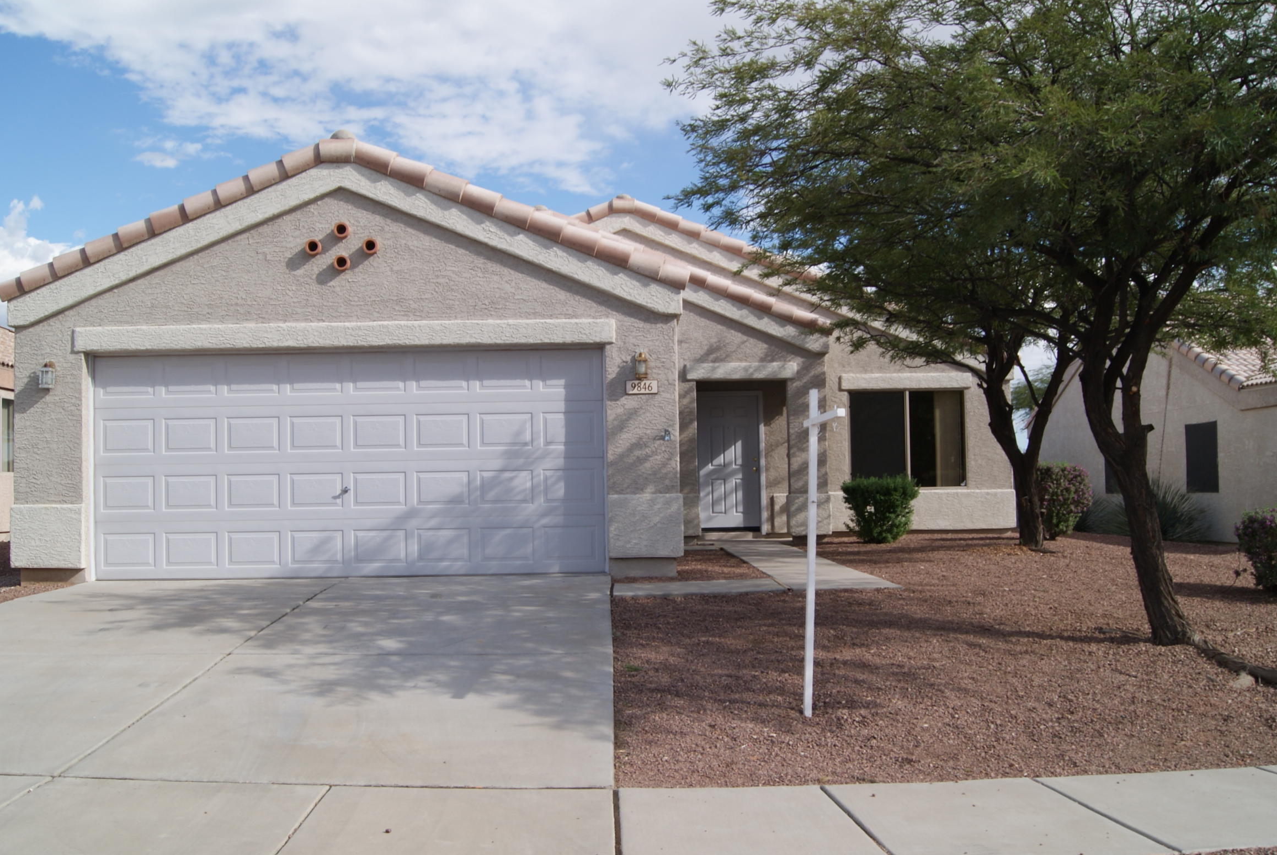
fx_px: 1243
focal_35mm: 35
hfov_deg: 54.4
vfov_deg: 37.9
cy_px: 456
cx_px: 642
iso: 100
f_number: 10
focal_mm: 18
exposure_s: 1/125
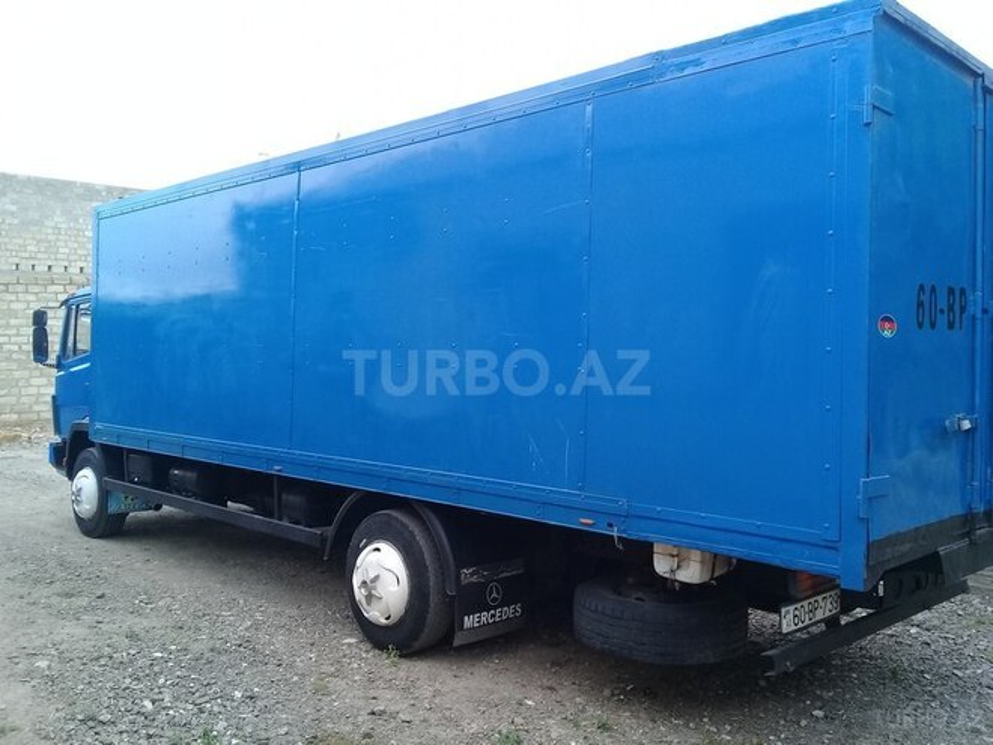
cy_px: 372
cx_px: 496
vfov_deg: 45.4
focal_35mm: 31
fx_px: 889
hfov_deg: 58.4
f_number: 2.2
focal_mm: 3.3
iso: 50
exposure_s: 1/117
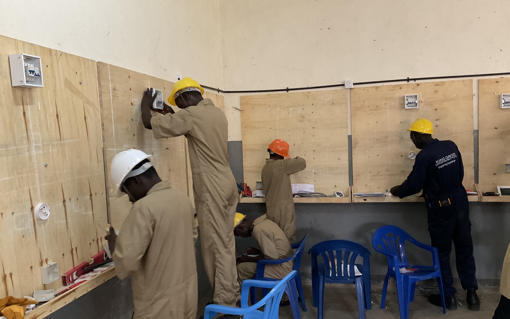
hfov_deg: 61.2
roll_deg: +2.3
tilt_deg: -4.9
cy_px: 170
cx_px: 253
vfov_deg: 40.6
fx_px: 431
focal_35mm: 31
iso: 200
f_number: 1.8
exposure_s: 1/33
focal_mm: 3
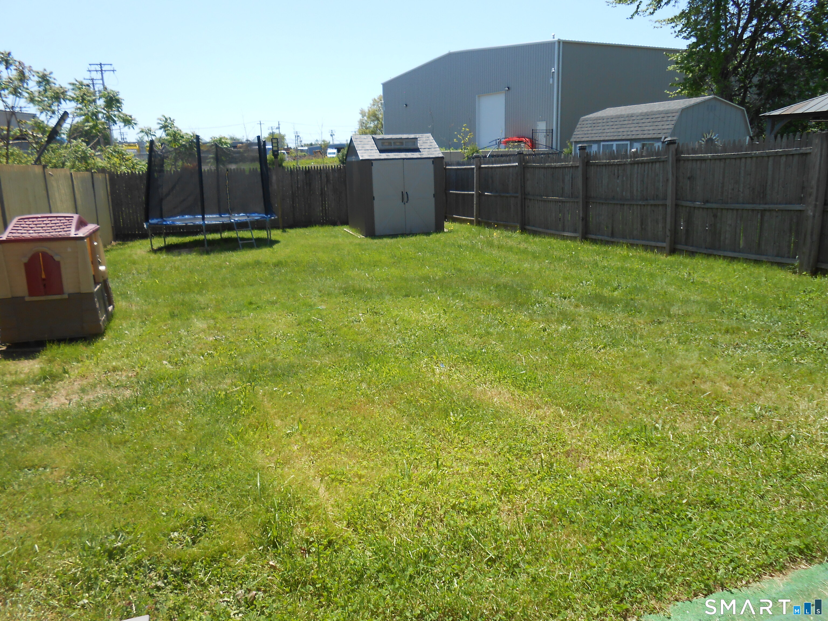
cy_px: 310
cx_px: 414
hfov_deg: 67.3
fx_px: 622
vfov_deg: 53.1
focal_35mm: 26
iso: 80
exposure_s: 1/640
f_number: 3.5
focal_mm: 4.6
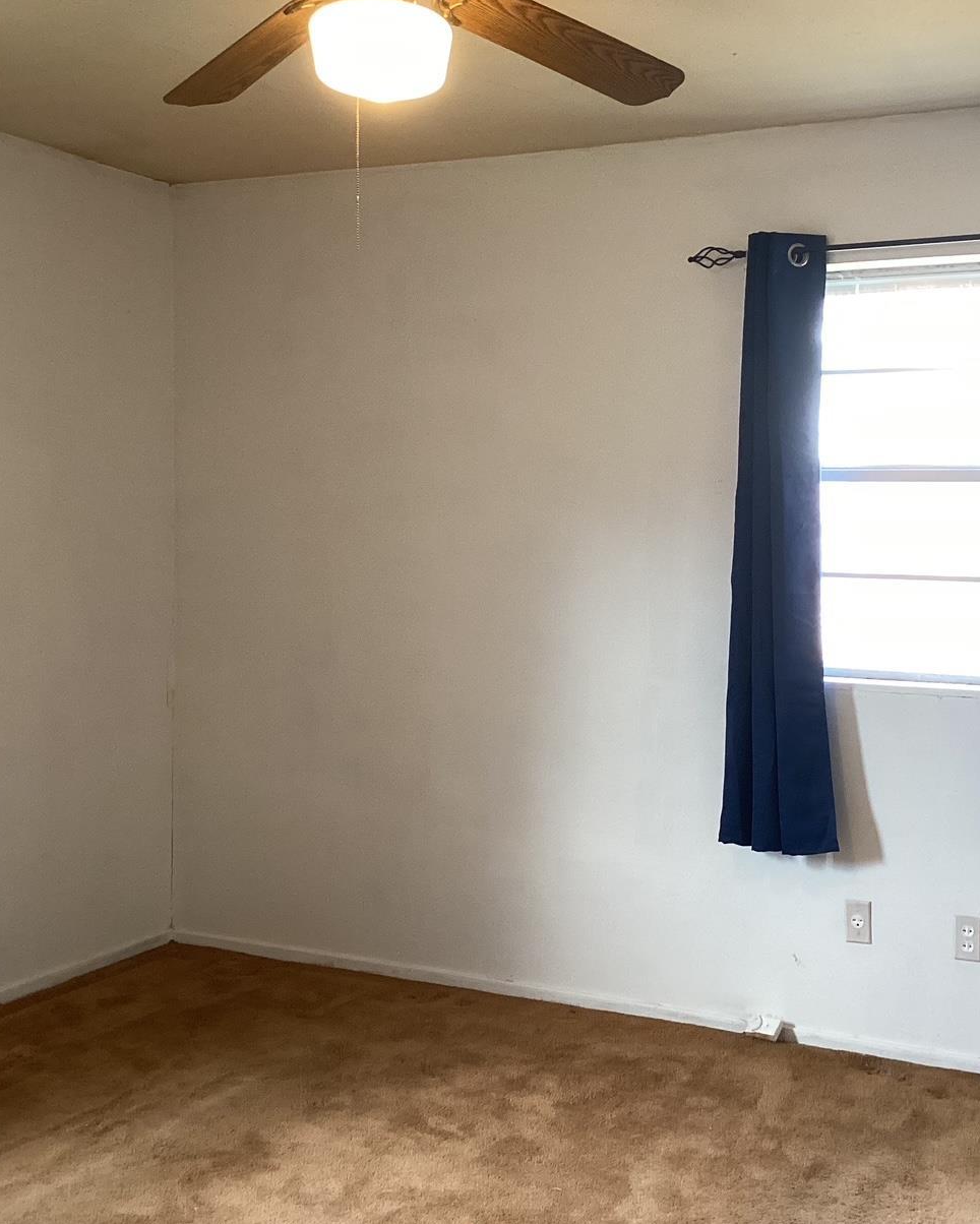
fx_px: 1486
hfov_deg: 36.3
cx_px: 608
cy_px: 606
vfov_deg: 44.8
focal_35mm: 41
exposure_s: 1/60
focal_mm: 3.3
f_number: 2.4
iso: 200
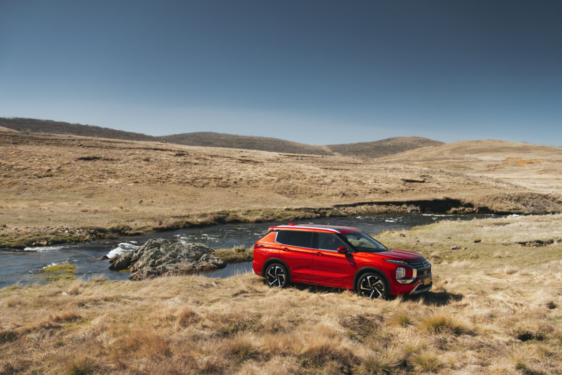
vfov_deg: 37.9
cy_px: 188
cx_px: 281
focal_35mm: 35
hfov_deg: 54.4
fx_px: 546
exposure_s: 1/500
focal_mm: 35
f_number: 2.8
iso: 100
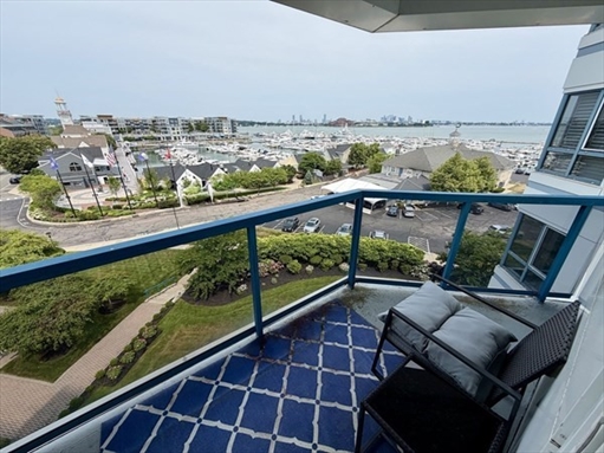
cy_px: 226
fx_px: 244
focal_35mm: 14
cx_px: 302
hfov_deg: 102.1
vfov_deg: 85.7
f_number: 2.2
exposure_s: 1/770
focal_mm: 2.22
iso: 25
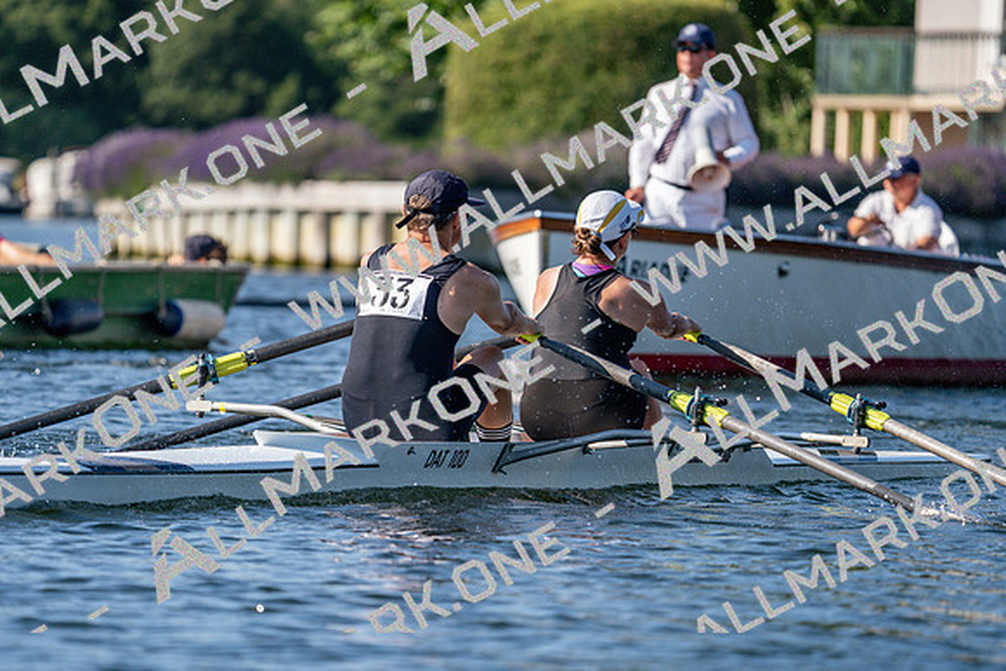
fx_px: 9056
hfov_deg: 6.4
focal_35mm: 324
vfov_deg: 4.2
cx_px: 503
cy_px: 336
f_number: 6.3
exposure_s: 1/1600
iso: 320
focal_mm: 324
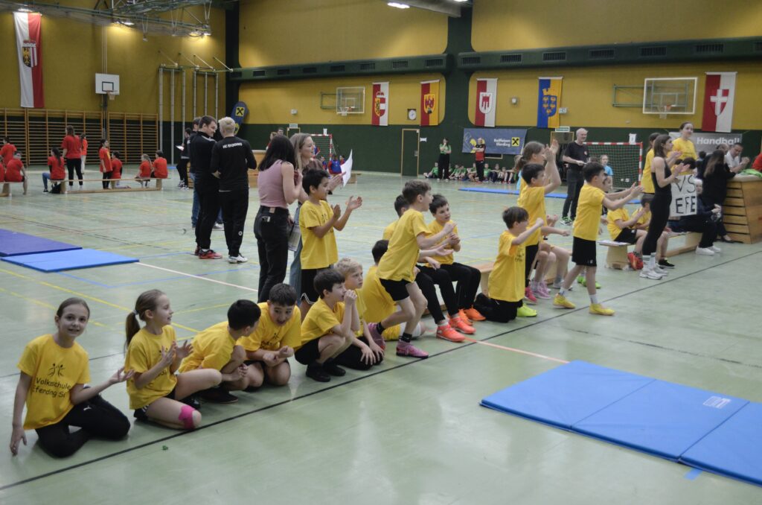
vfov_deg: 36.7
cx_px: 381
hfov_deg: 53.2
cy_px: 252
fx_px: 760
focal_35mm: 36
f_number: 4
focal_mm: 24
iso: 1600
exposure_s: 1/500
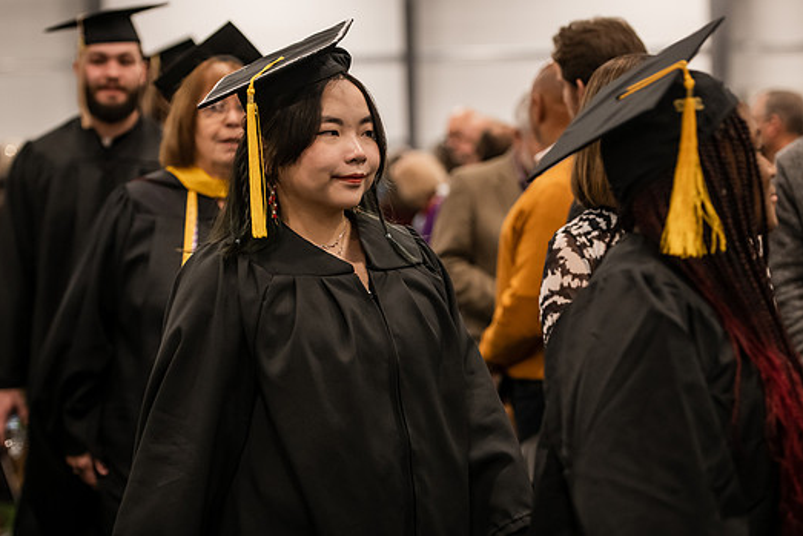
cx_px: 404
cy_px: 243
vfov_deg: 13.4
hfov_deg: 20.0
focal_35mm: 102
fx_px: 2276
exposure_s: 1/200
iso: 2500
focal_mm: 92
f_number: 3.2
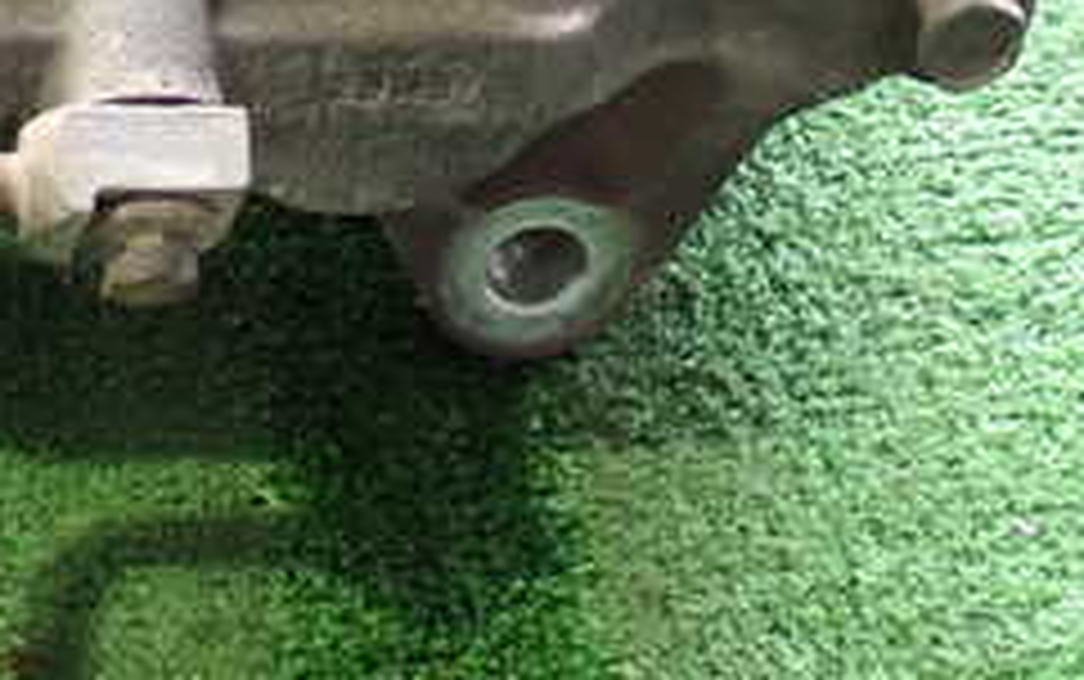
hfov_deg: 18.8
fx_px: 3193
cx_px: 36
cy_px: 252
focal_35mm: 108
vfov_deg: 12.1
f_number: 2.8
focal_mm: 7.31
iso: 800
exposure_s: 1/40
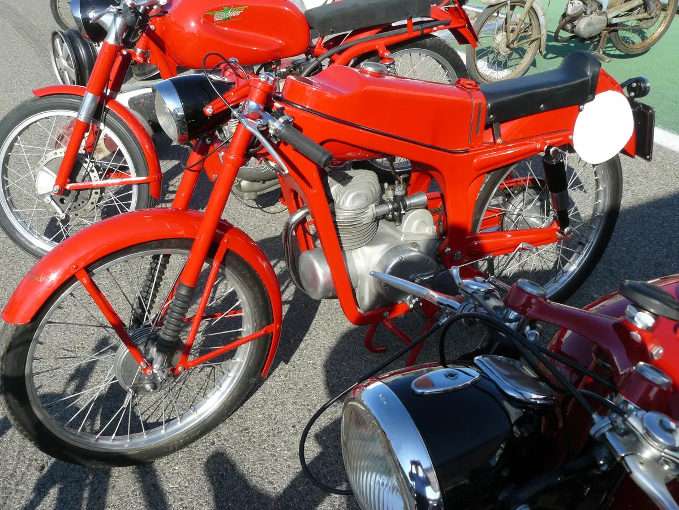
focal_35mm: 36
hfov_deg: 51.4
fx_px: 706
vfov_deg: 39.7
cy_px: 255
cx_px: 340
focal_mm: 6
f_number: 5.6
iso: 100
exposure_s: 1/320
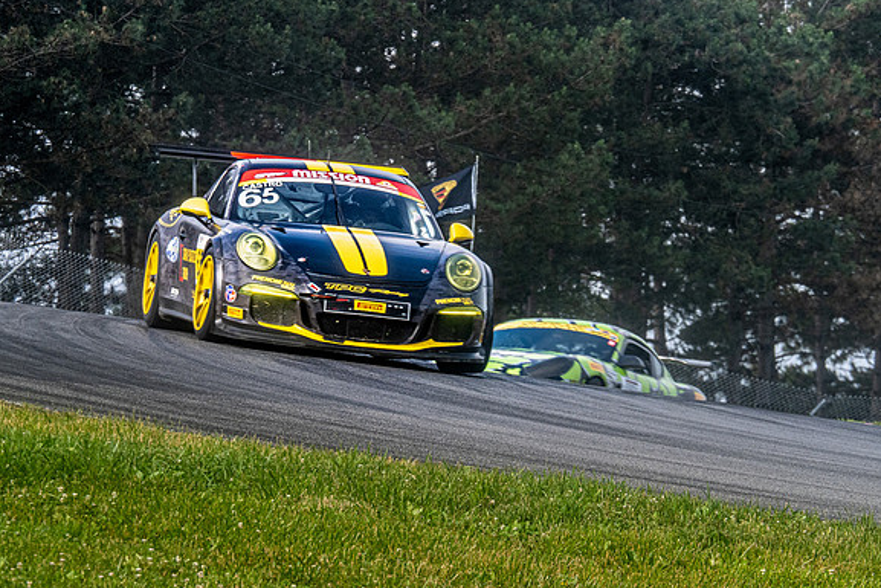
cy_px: 325
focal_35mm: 440
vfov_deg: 3.1
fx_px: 10770
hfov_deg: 4.7
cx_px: 441
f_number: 10
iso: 400
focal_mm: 210
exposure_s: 1/320
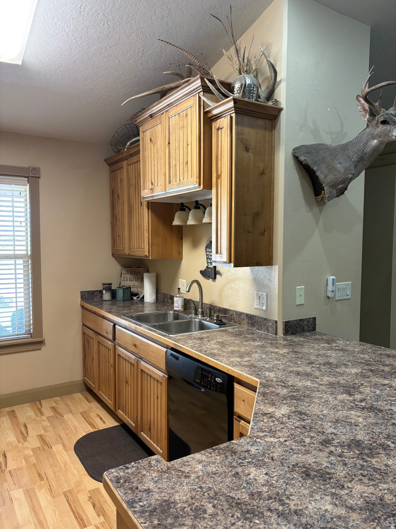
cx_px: 198
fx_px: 397
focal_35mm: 26
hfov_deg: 53.1
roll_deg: +0.1
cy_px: 264
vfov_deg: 67.3
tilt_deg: -3.3
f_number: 1.6
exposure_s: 1/60
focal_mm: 5.96
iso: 125
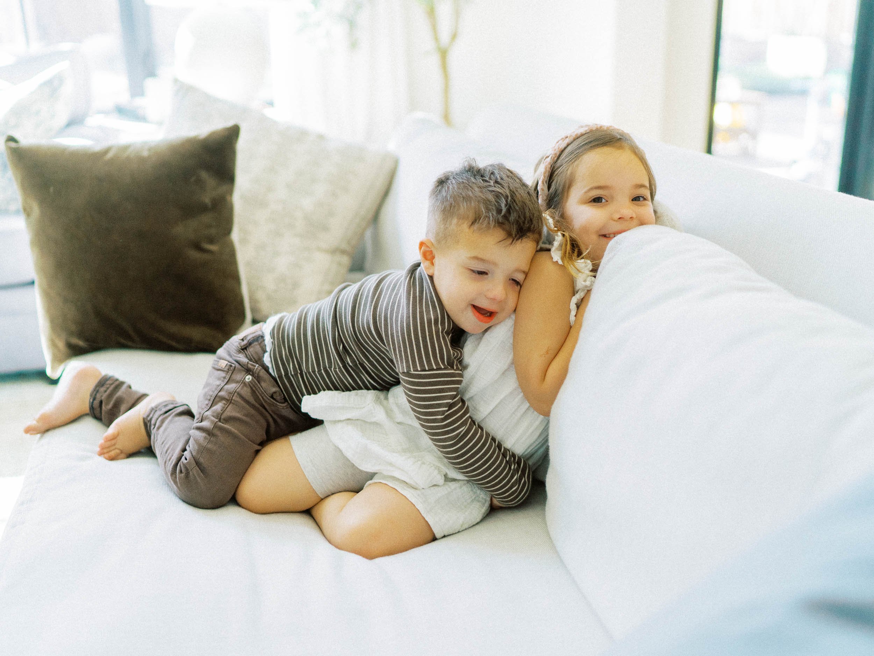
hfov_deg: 49.1
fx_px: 956
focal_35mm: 38
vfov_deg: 37.9
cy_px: 328
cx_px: 438
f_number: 1.6
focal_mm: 35
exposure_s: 1/1250
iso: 1000
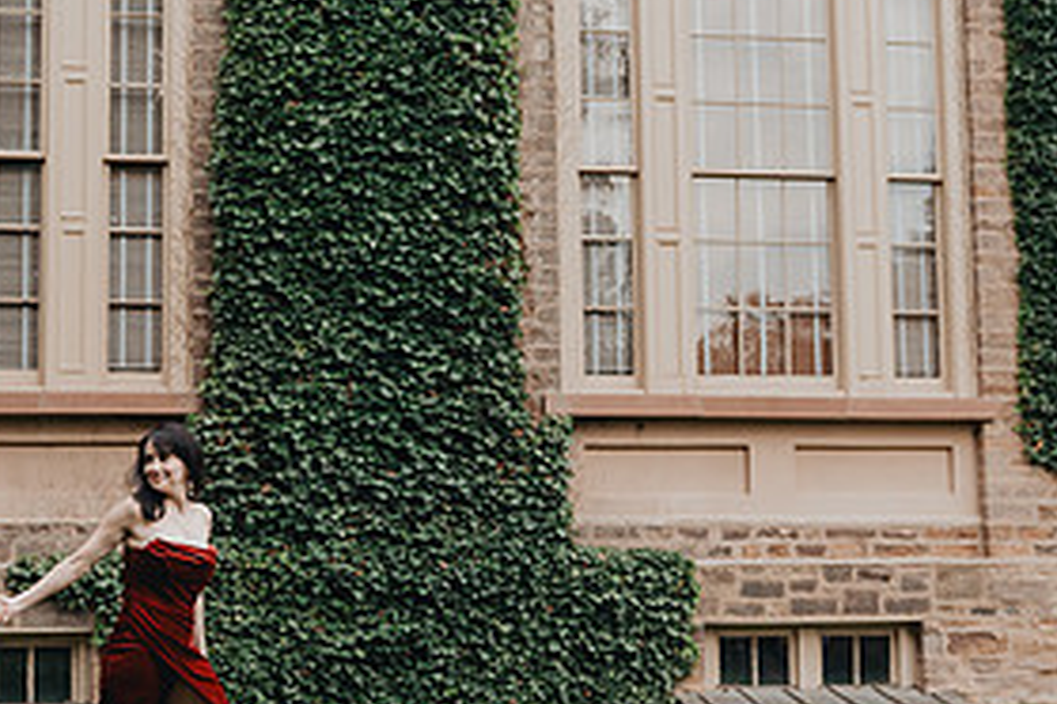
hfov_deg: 36.1
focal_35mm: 55
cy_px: 471
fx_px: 1615
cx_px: 406
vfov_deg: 24.5
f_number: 3.2
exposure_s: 1/400
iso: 400
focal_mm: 24
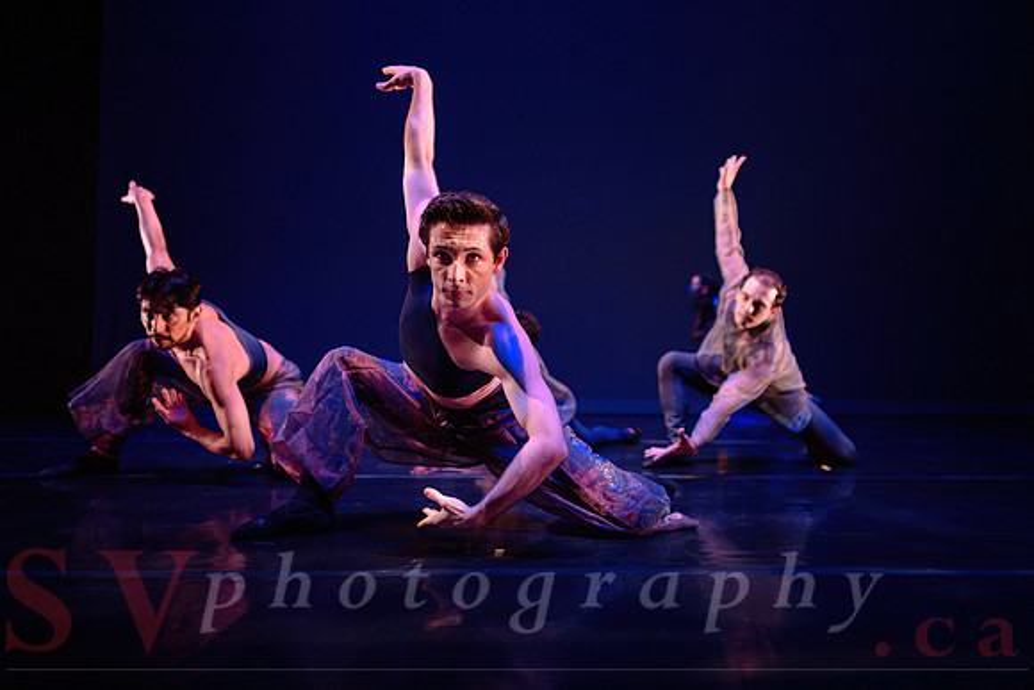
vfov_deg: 44.5
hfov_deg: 62.5
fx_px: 844
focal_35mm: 29
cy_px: 339
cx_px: 619
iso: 1000
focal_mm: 24
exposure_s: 1/400
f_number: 1.4
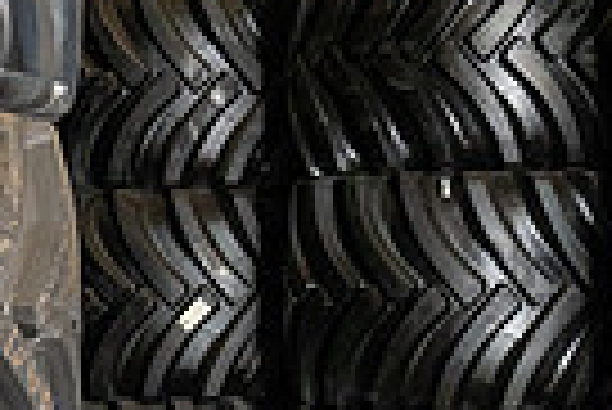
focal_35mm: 102
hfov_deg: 19.8
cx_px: 500
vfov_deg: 13.4
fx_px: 1736
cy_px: 264
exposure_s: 1/60
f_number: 5.6
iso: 3200
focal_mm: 24
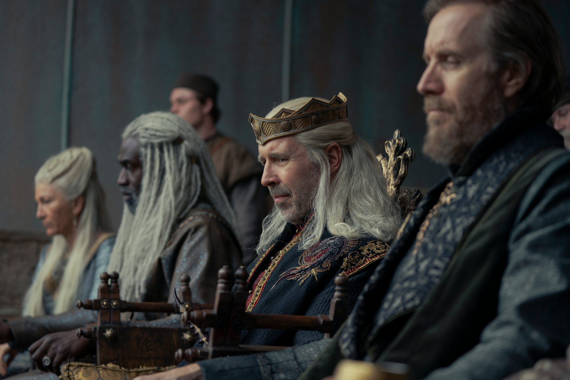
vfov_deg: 17.7
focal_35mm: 77
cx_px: 285
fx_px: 1219
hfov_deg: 26.3
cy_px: 190
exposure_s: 1/125
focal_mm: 77
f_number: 2.8
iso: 200
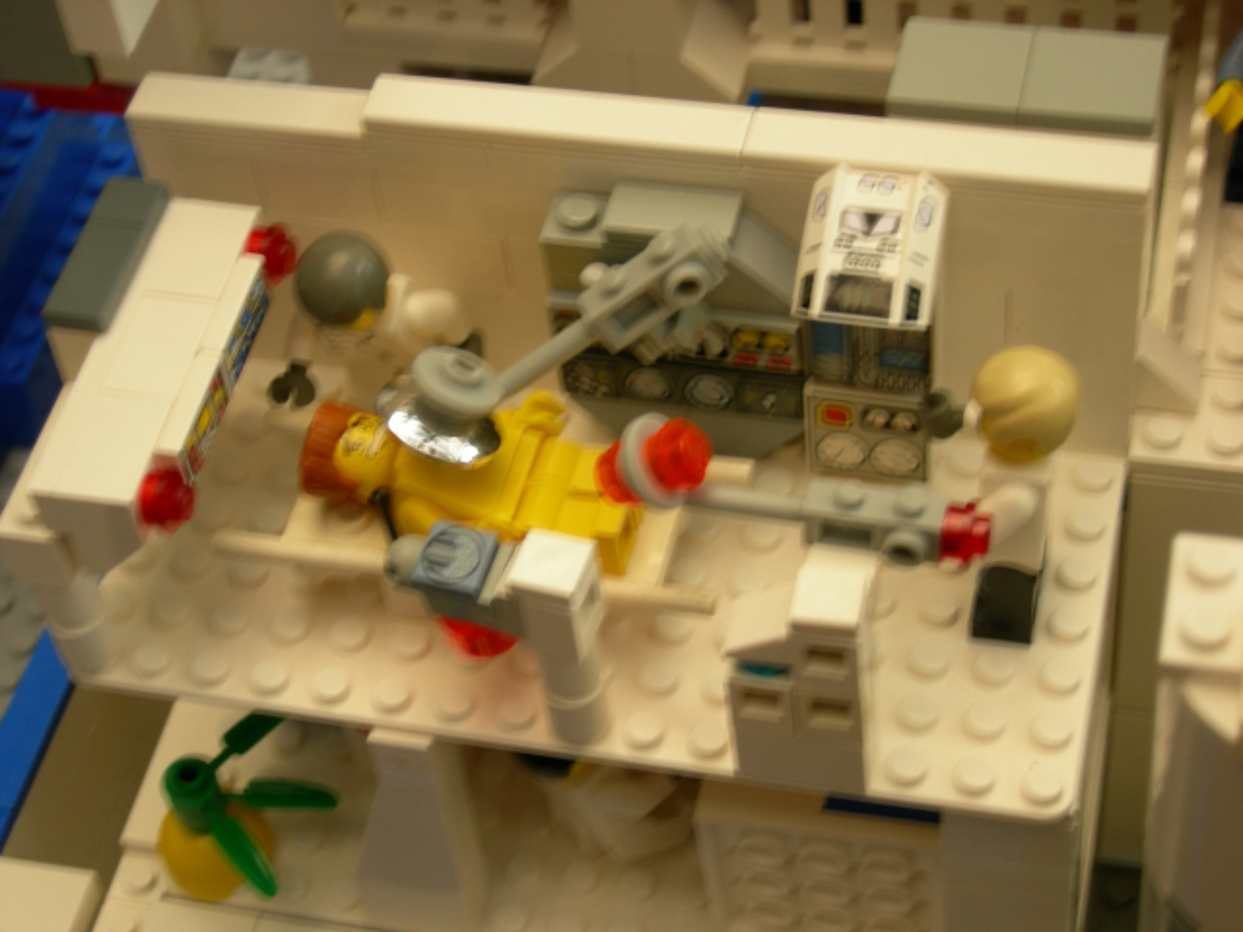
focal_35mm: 74
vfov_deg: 19.9
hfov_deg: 26.3
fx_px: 2657
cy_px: 466
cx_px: 622
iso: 64
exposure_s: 1/7.4
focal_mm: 15.5
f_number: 3.8
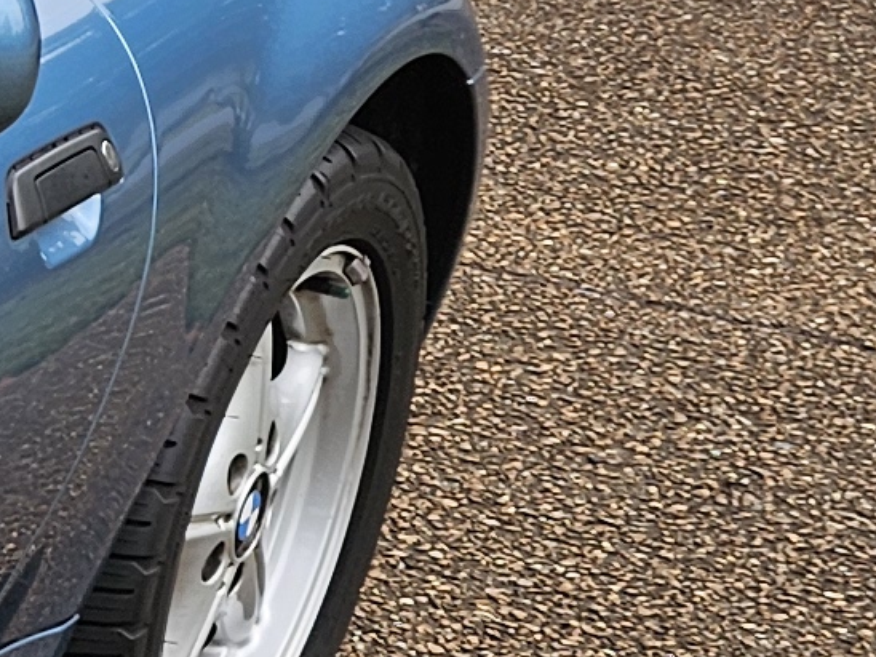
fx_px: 4251
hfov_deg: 9.1
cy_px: 710
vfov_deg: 8.8
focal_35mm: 168
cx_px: -1905
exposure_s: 1/355
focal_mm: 6.3
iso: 10
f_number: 1.7
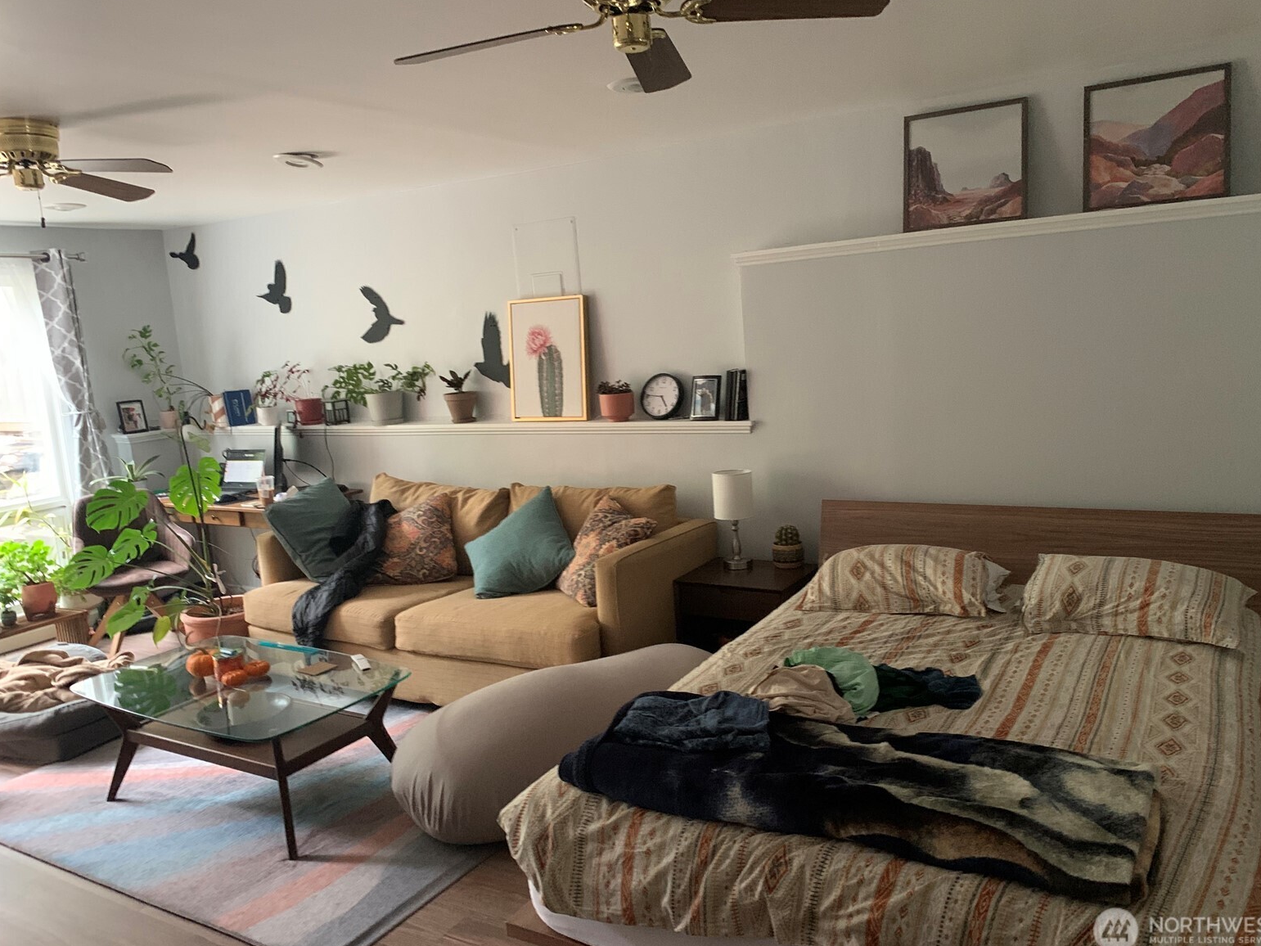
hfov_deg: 65.3
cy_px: 472
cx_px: 651
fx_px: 984
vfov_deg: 51.4
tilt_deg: -7.5
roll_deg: +4.4
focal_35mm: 27
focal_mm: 4.25
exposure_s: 1/30
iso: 500
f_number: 1.8
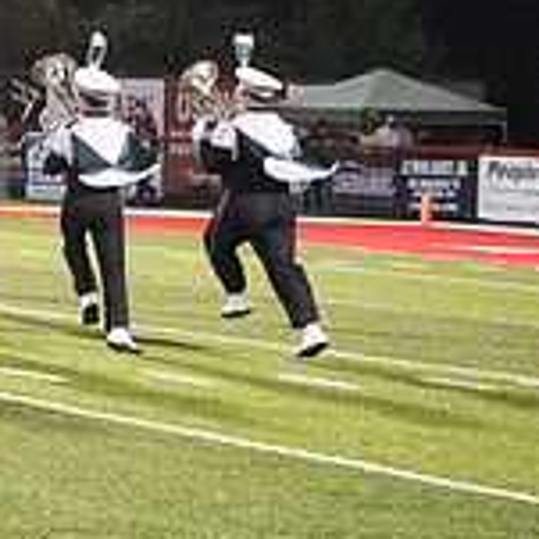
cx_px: -485
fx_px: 4034
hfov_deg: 7.4
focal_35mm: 229
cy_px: 109
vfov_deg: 7.6
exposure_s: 1/200
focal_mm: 70
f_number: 5.6
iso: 5000
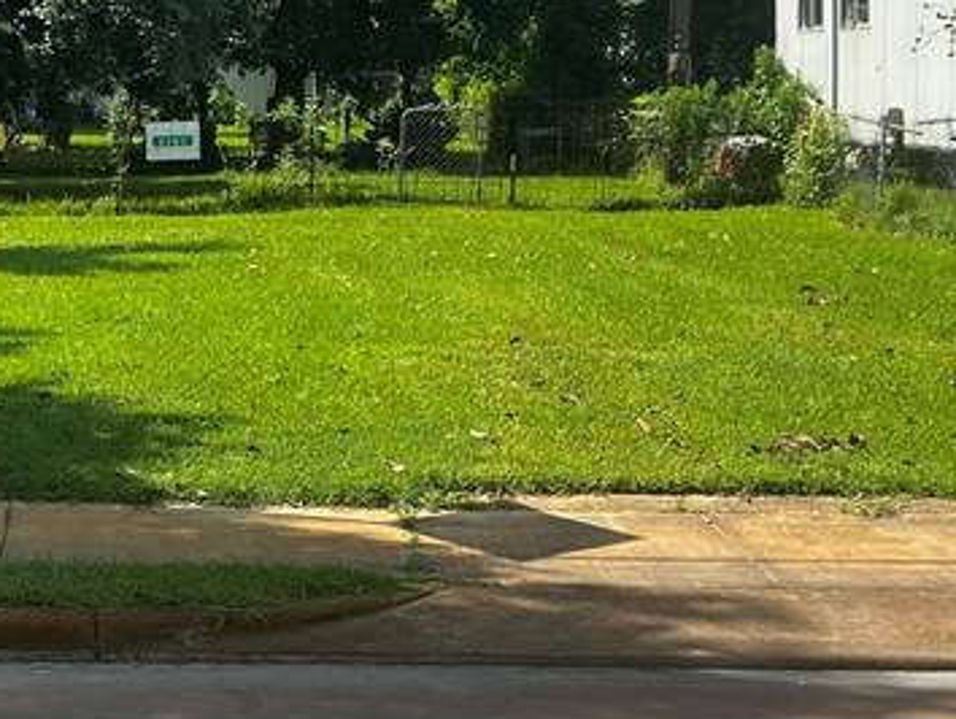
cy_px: 319
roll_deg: +0.2
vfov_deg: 15.7
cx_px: 30
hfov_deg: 20.3
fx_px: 2598
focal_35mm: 94
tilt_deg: -5.5
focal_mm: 5.7
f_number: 1.5
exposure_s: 1/2404
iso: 50
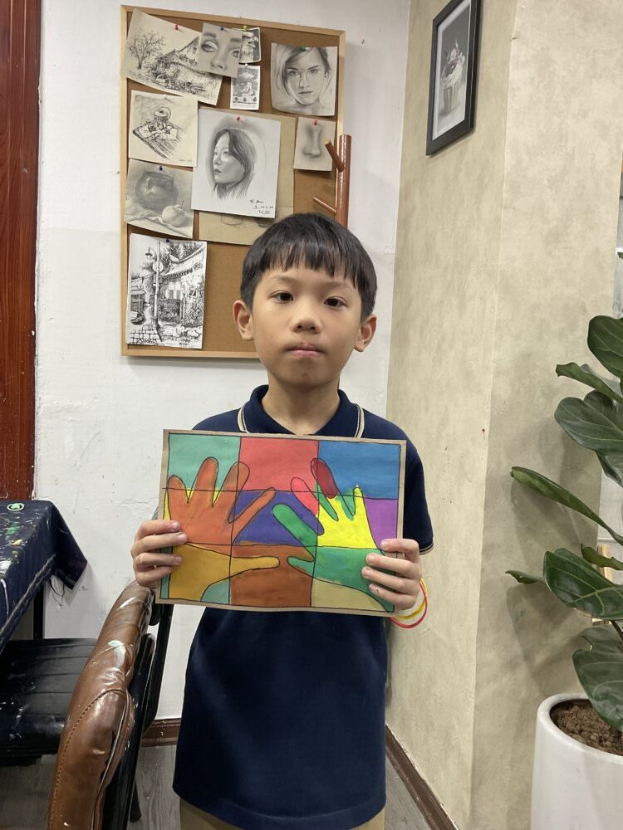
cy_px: 415
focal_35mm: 29
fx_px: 696
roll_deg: -3.0
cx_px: 312
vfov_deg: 61.7
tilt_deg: -4.4
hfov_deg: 48.2
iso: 50
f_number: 1.8
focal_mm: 3
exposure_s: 1/50
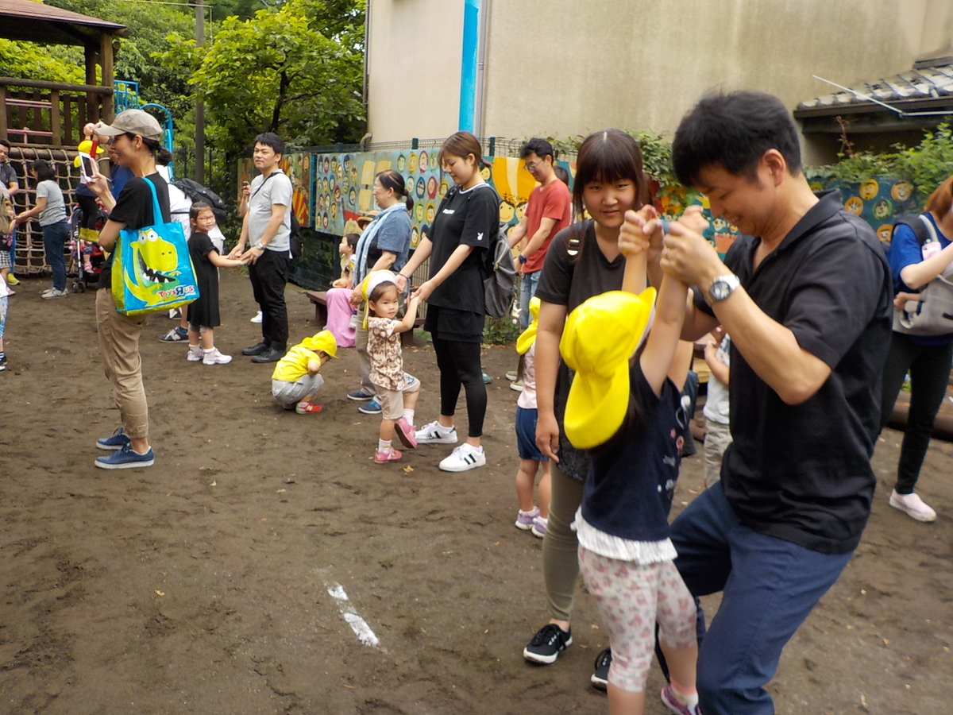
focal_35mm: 30
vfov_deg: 46.8
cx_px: 476
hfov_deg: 60.0
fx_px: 826
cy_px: 358
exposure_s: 1/160
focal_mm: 4.1
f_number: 3.3
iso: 125
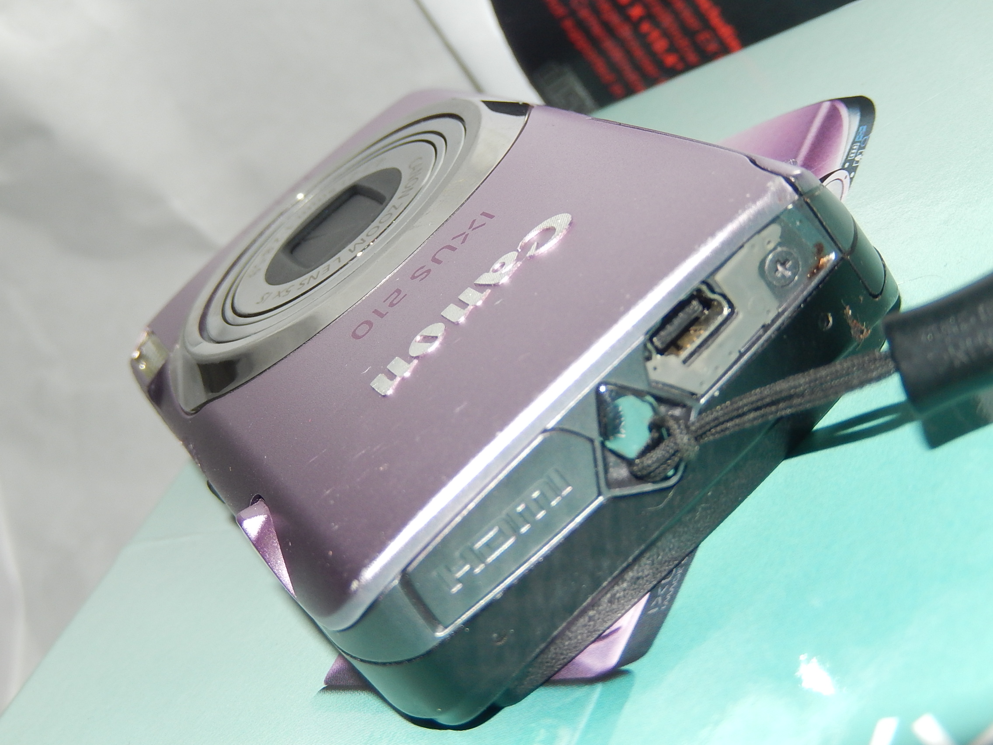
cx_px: 496
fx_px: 1664
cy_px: 372
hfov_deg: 33.2
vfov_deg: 25.2
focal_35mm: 58
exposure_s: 1/30
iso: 200
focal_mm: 10.4
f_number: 9.2
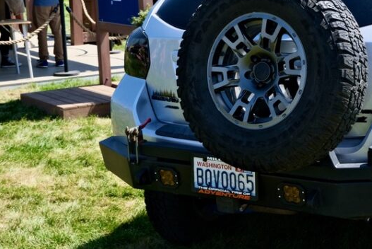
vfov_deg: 20.0
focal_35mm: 68
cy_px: 95
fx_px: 703
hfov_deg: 28.6
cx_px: 325
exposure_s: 1/500
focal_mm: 23.5
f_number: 5.6
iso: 320
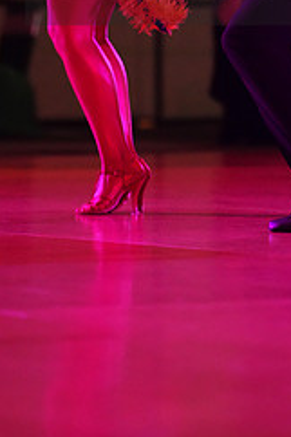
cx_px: 276
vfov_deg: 7.2
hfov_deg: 4.8
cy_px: -34
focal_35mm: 283
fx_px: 3436
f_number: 2.8
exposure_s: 1/400
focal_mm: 118
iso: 6400
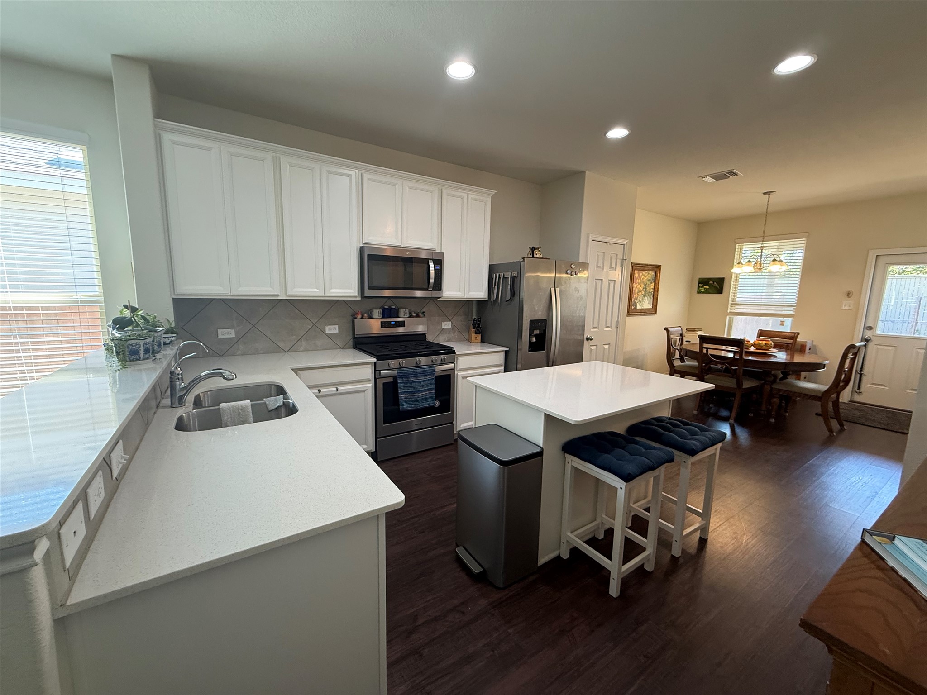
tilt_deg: -8.2
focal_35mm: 14
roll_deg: -1.4
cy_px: 348
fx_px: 375
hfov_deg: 102.1
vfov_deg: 85.7
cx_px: 464
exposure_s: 1/60
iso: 200
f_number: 2.2
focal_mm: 2.22
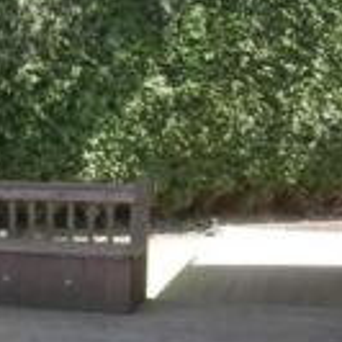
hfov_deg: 13.0
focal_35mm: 116
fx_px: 1297
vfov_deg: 15.0
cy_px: 204
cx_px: -341
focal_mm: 5.36
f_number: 3.5
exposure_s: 1/100
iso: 100
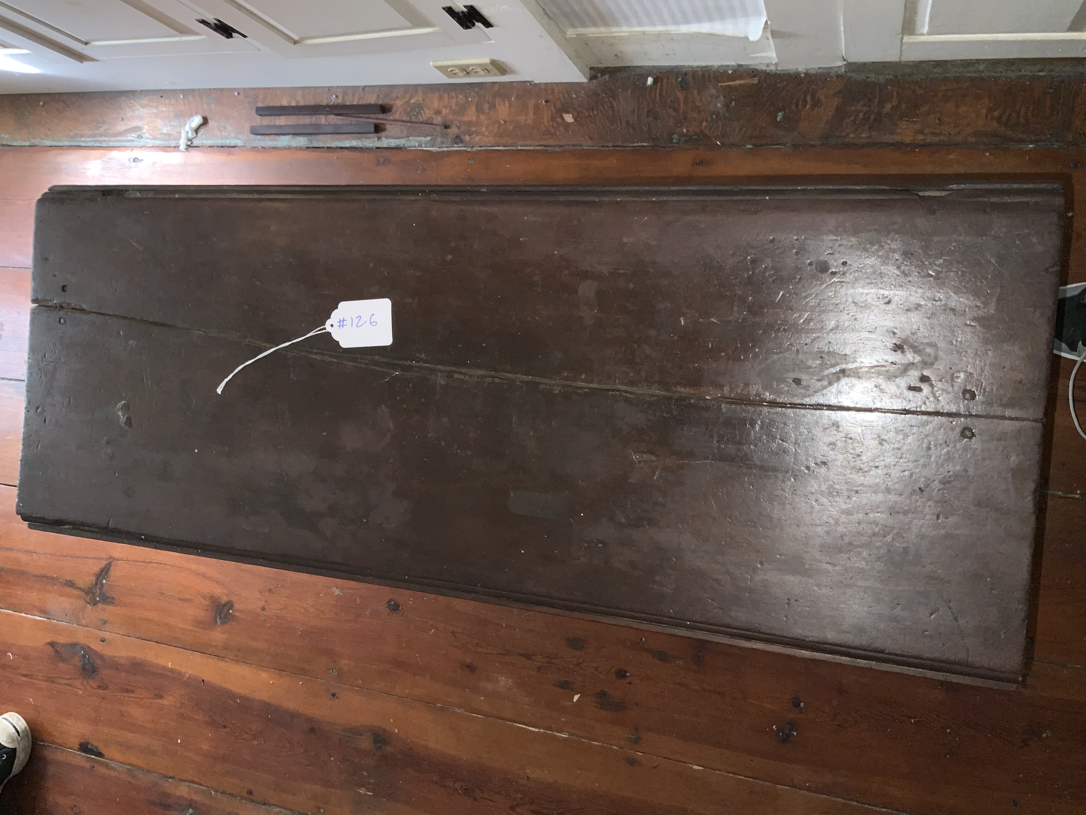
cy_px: 408
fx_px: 910
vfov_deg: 48.2
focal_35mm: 29
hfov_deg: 61.7
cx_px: 543
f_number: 1.8
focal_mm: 3
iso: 40
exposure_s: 1/33
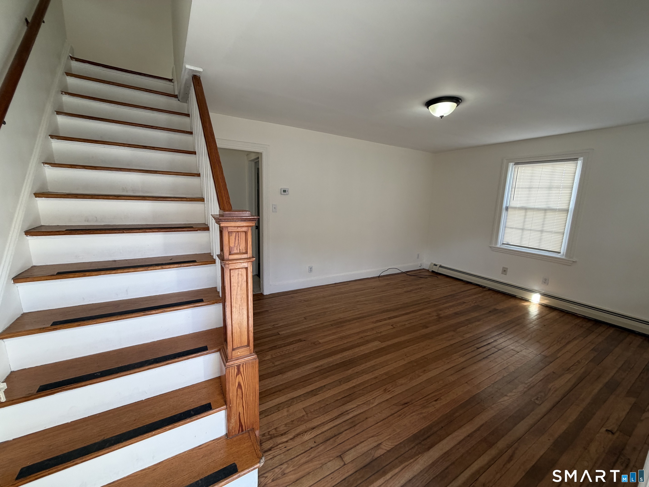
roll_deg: -1.0
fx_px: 262
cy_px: 244
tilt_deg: -10.0
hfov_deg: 102.1
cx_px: 324
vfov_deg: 85.7
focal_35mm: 14
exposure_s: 1/120
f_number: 2.2
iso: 160
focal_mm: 2.22
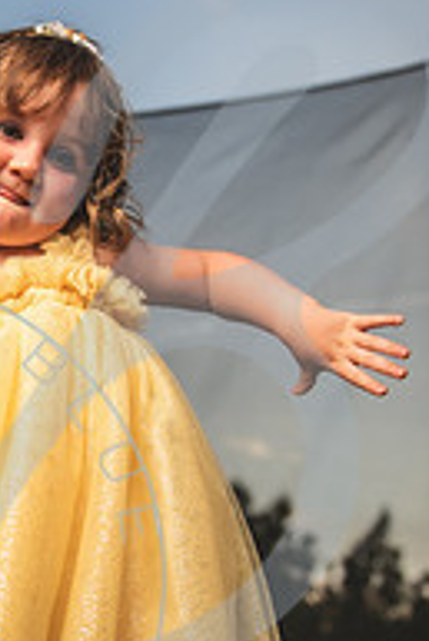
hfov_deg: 23.3
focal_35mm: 56
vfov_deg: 35.6
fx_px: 999
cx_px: 7
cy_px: 325
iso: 100
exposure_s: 1/1000
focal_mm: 24
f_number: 2.8
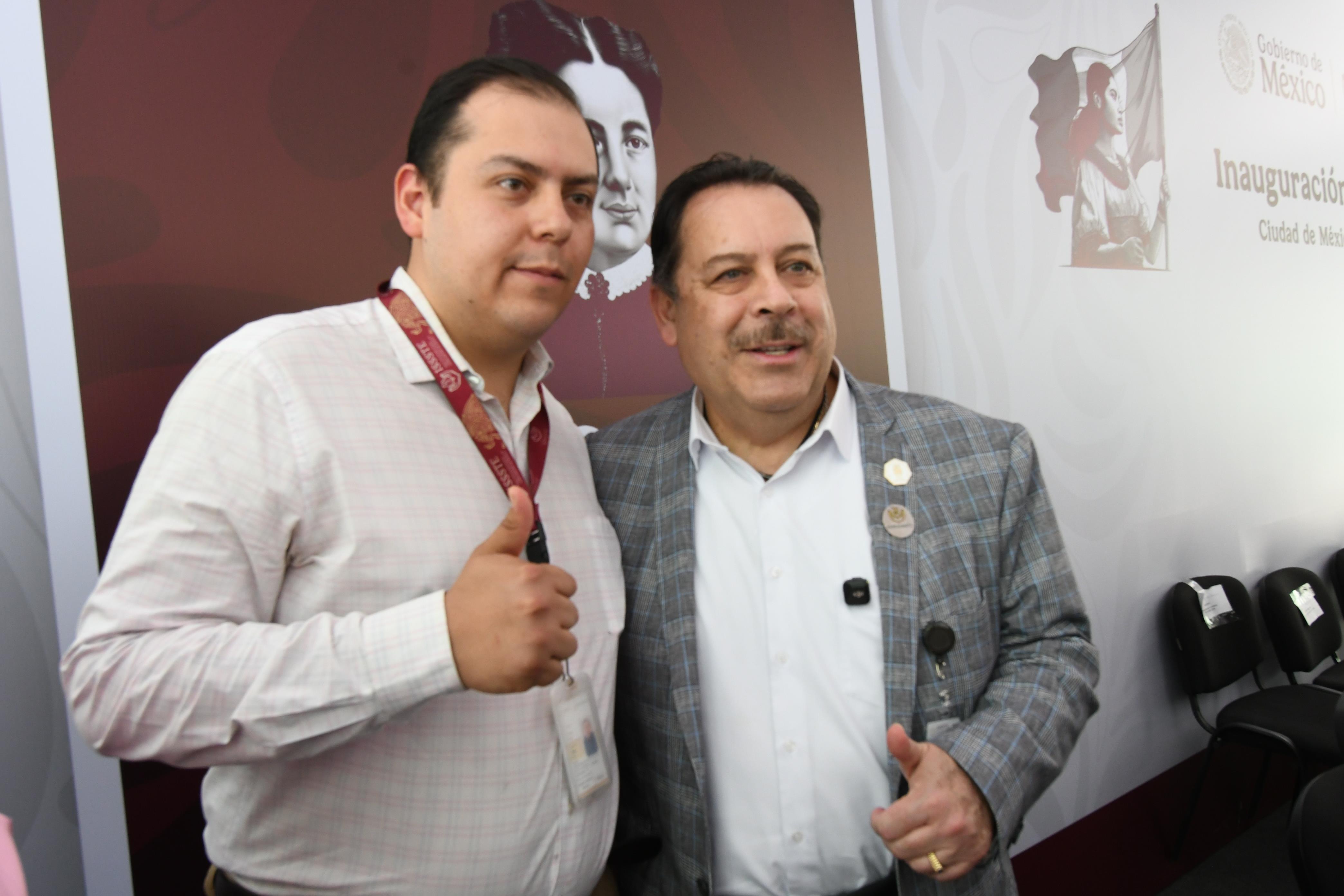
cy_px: 448
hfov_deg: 61.9
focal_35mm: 30
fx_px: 1120
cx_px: 672
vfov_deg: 43.6
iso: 1250
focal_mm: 20
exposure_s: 1/100
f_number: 9
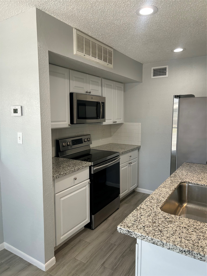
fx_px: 207
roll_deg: -0.1
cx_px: 104
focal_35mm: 26
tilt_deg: -6.0
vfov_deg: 67.3
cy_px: 138
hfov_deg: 53.1
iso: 80
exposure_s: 1/120
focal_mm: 5.7
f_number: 1.5
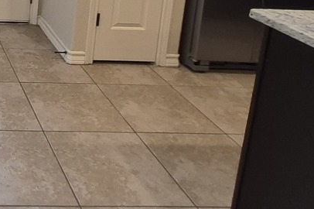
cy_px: -79
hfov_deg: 33.3
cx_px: -65
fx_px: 418
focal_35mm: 48
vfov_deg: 23.8
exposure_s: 1/60
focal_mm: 1.74
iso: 160
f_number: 2.2
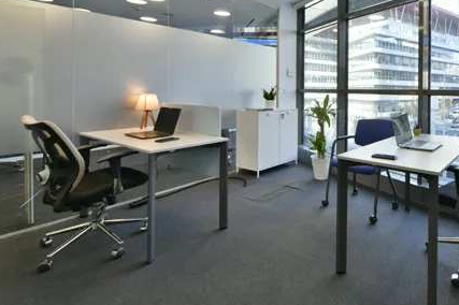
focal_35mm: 22
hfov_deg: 74.5
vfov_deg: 55.7
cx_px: 328
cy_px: 97
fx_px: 280
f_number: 7.1
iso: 640
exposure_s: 1/80
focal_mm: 14
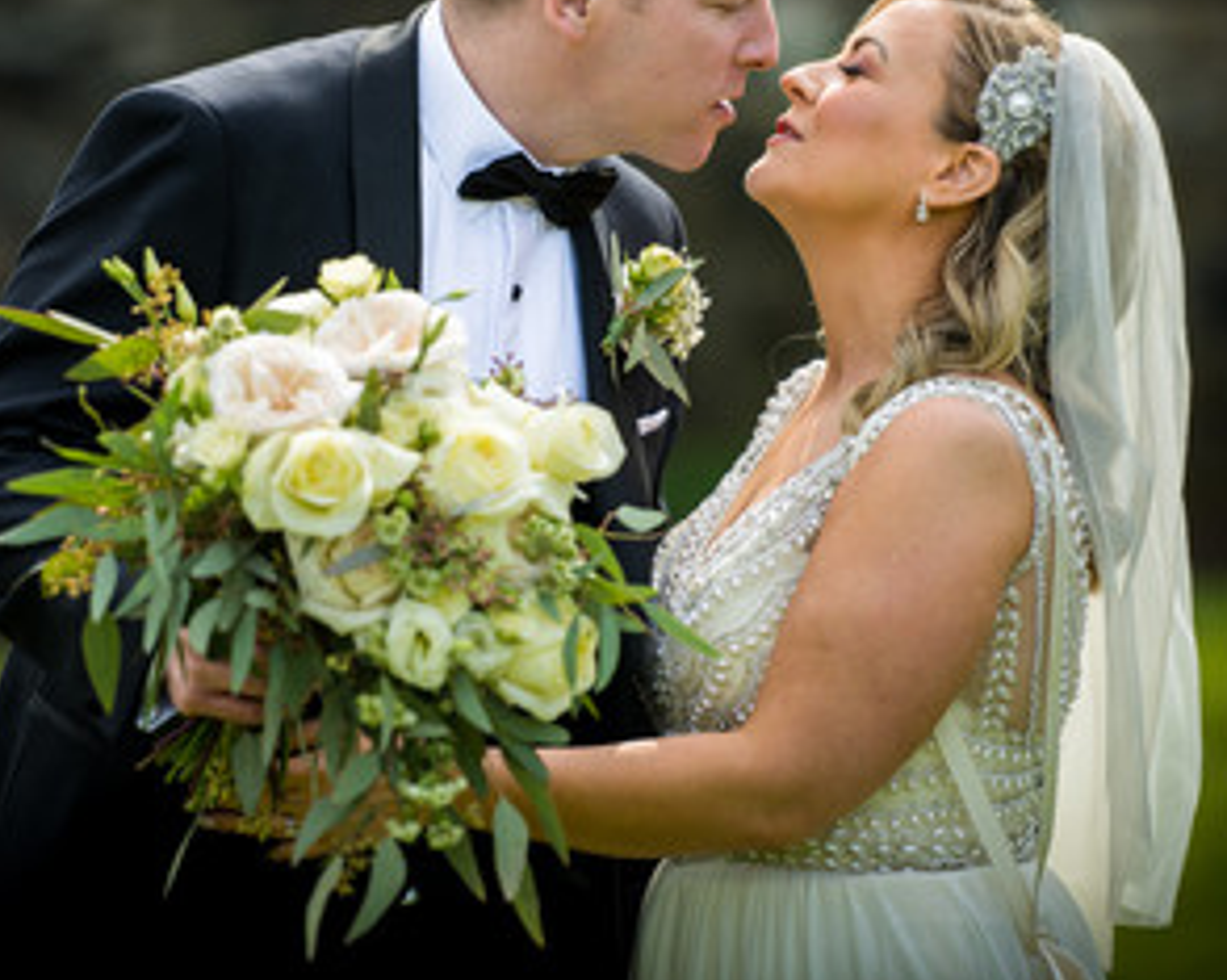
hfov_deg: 6.0
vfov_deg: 4.8
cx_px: 524
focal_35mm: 320
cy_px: 401
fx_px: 11613
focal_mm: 195
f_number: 2.8
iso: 100
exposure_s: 1/1000
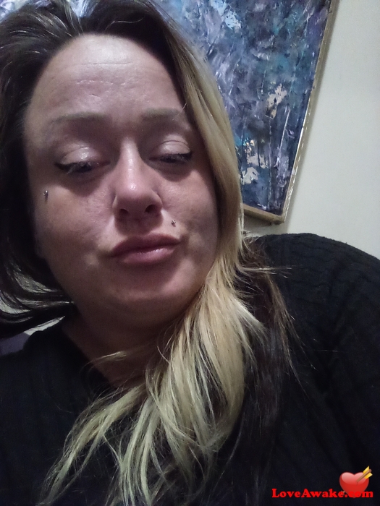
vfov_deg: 61.7
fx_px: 424
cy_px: 253
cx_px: 190
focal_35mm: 29
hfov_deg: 48.2
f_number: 2.2
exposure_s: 1/10.9
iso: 814
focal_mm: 2.27
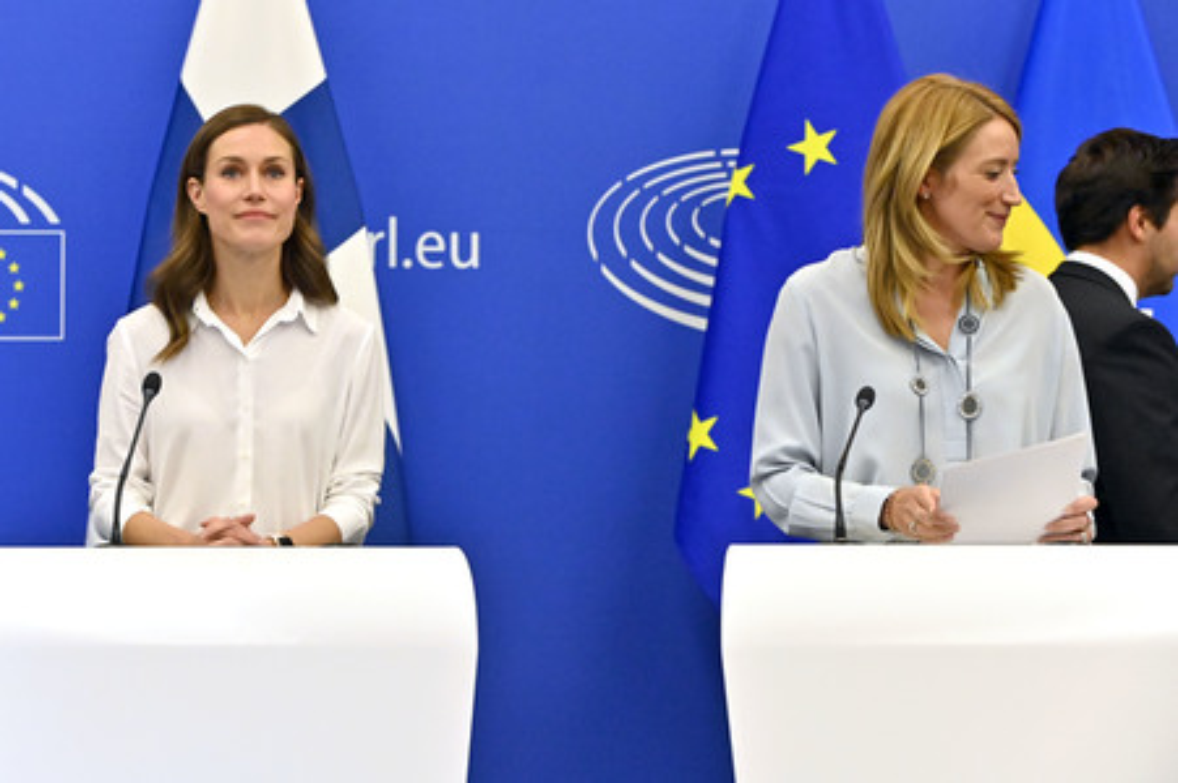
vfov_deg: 15.9
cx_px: 589
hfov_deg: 23.7
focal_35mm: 86
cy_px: 392
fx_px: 2812
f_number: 5
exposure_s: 1/640
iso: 8000
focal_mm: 86
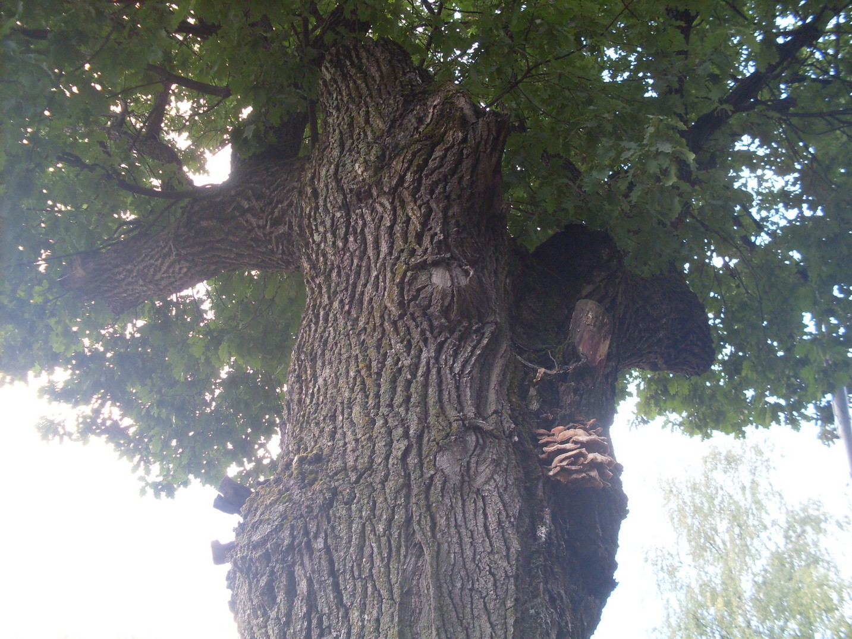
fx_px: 935
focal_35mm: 38
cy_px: 320
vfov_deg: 37.7
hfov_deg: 49.0
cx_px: 426
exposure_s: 1/60
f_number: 2.8
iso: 100
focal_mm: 6.3
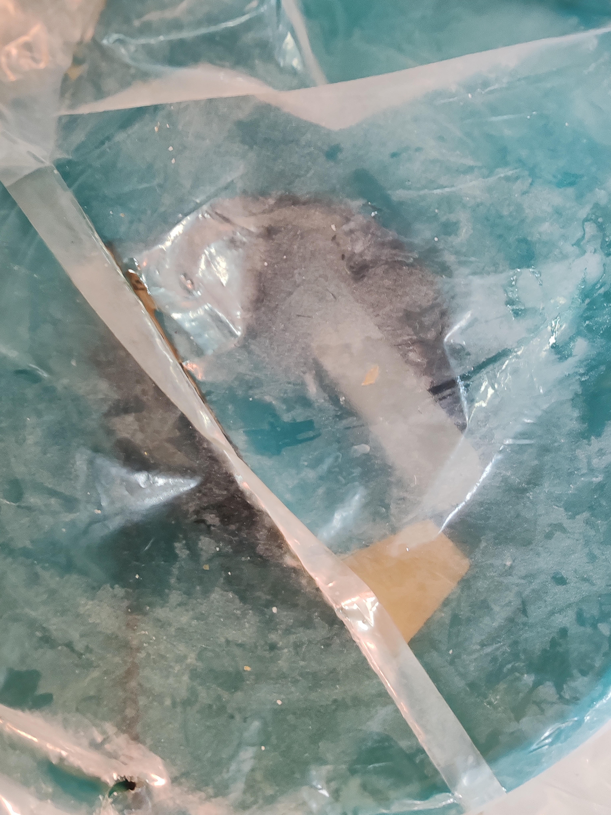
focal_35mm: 27
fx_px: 635
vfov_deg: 65.3
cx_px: 306
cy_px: 408
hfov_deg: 51.4
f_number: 1.9
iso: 2500
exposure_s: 1/50
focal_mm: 6.12
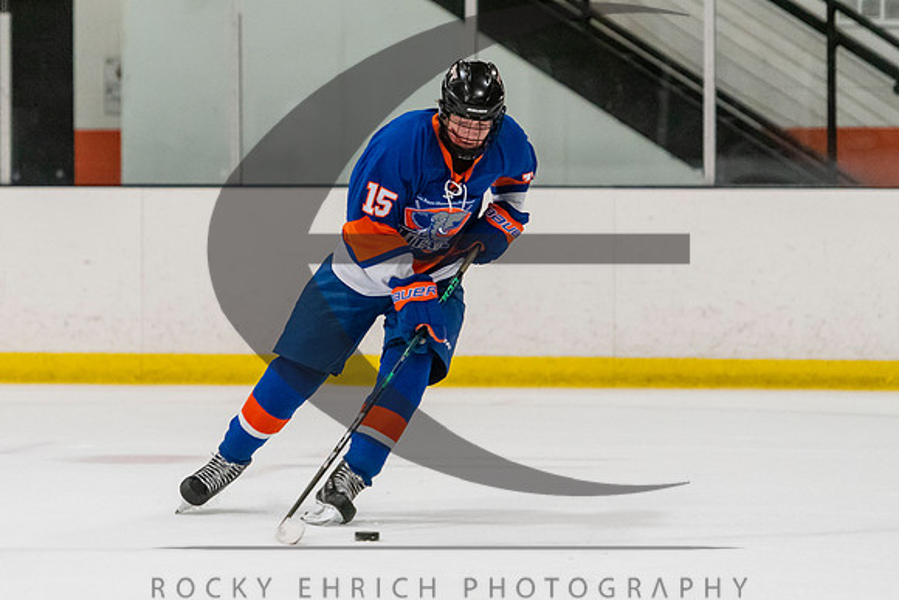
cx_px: 394
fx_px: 5061
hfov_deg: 10.1
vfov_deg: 6.8
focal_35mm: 203
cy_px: 268
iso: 3200
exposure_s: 1/1000
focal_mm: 150
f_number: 2.8
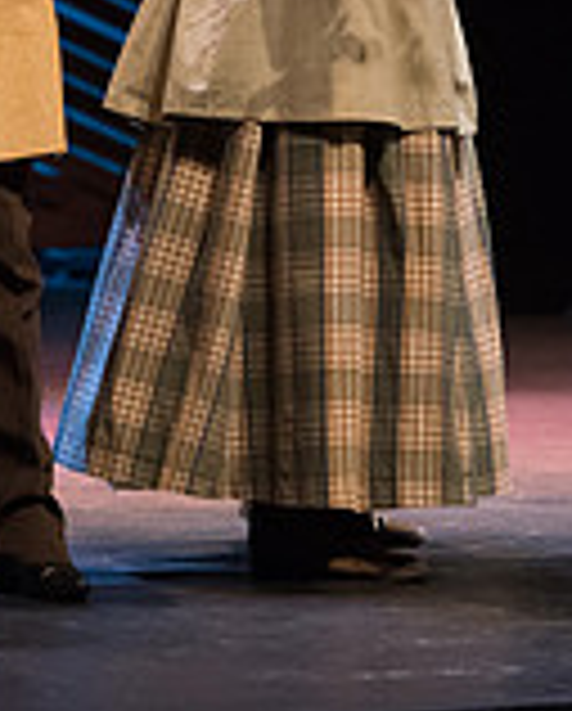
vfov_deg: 4.2
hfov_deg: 3.3
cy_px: -74
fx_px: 9791
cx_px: 230
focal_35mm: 464
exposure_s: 1/320
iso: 4000
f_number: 2.8
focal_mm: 135
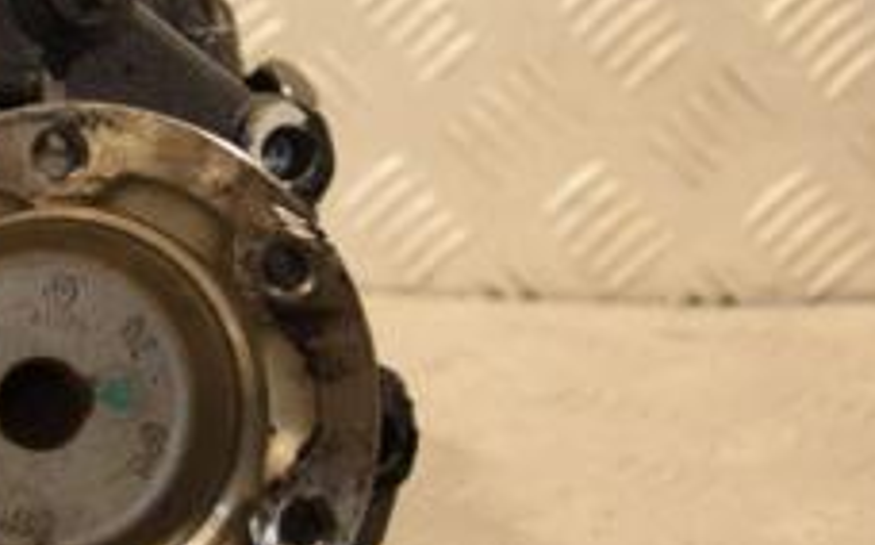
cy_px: 203
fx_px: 3645
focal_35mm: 153
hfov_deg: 13.3
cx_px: -196
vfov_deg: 8.5
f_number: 5
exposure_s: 1/160
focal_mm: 38
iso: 800
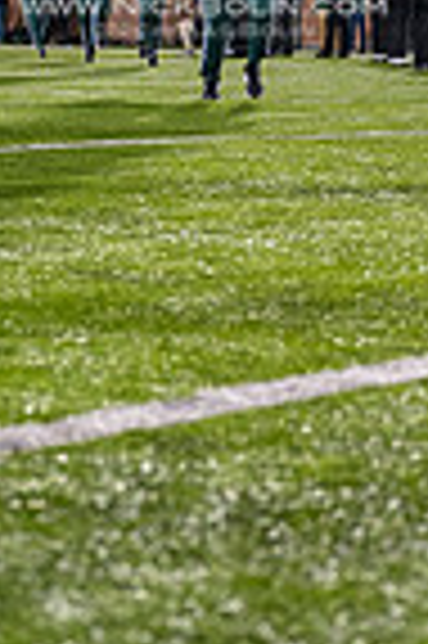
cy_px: -90
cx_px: 203
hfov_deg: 10.6
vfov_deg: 15.4
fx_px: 2306
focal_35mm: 129
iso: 1250
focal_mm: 41
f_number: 3.2
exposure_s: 1/500
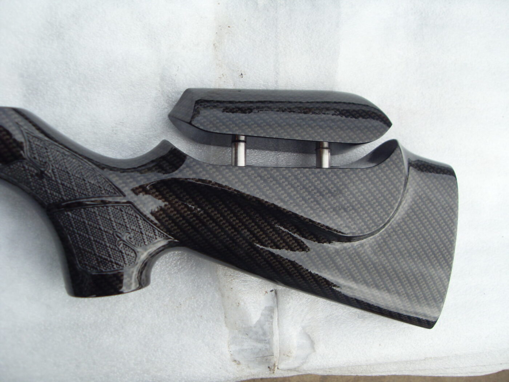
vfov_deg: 40.7
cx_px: 254
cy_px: 191
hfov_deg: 52.6
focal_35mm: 35
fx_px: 515
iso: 80
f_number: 7
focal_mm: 6.3
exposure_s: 1/125
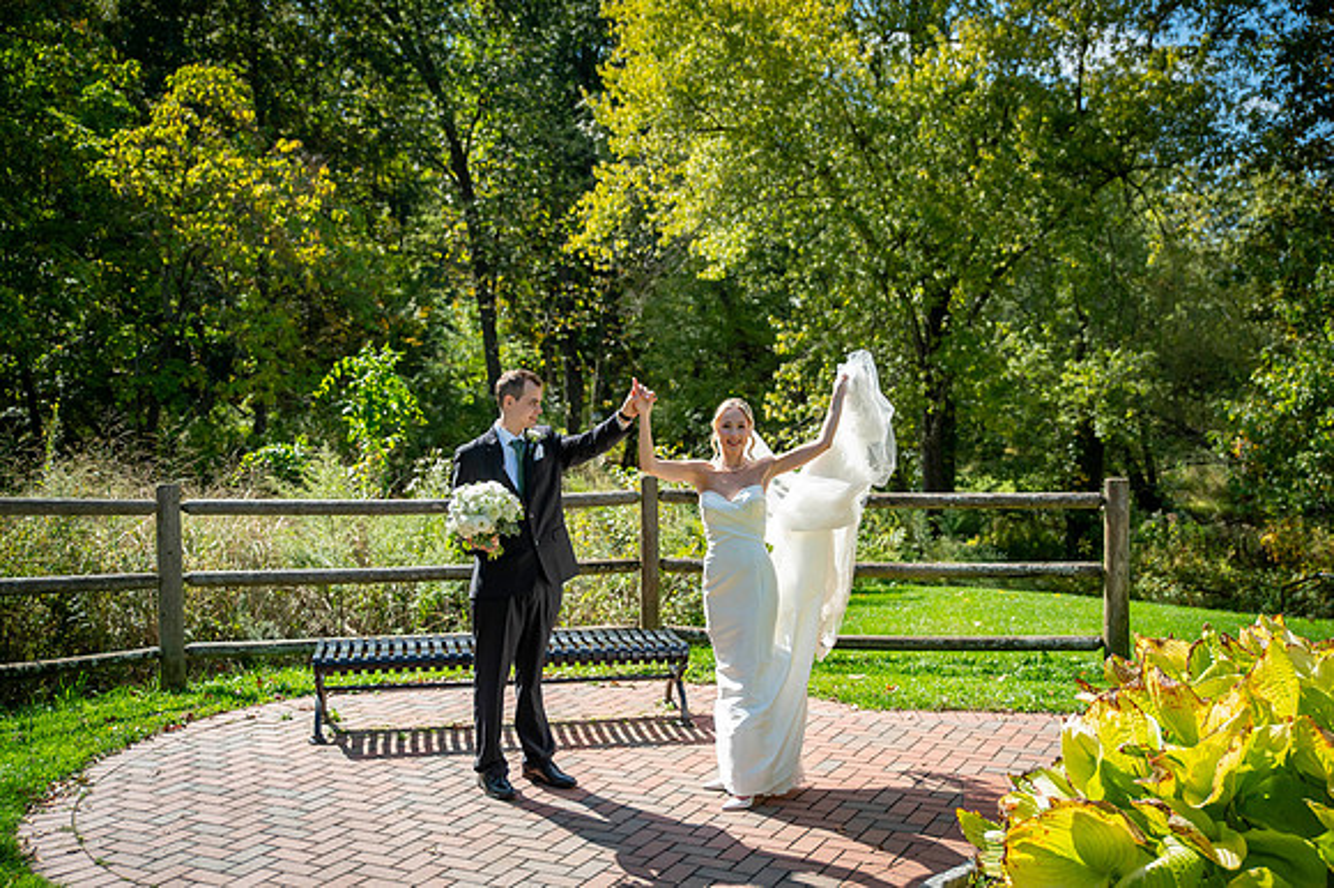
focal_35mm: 37
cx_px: 667
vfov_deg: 36.0
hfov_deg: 52.0
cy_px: 444
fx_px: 1368
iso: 1000
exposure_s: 1/8000
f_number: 2.8
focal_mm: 36
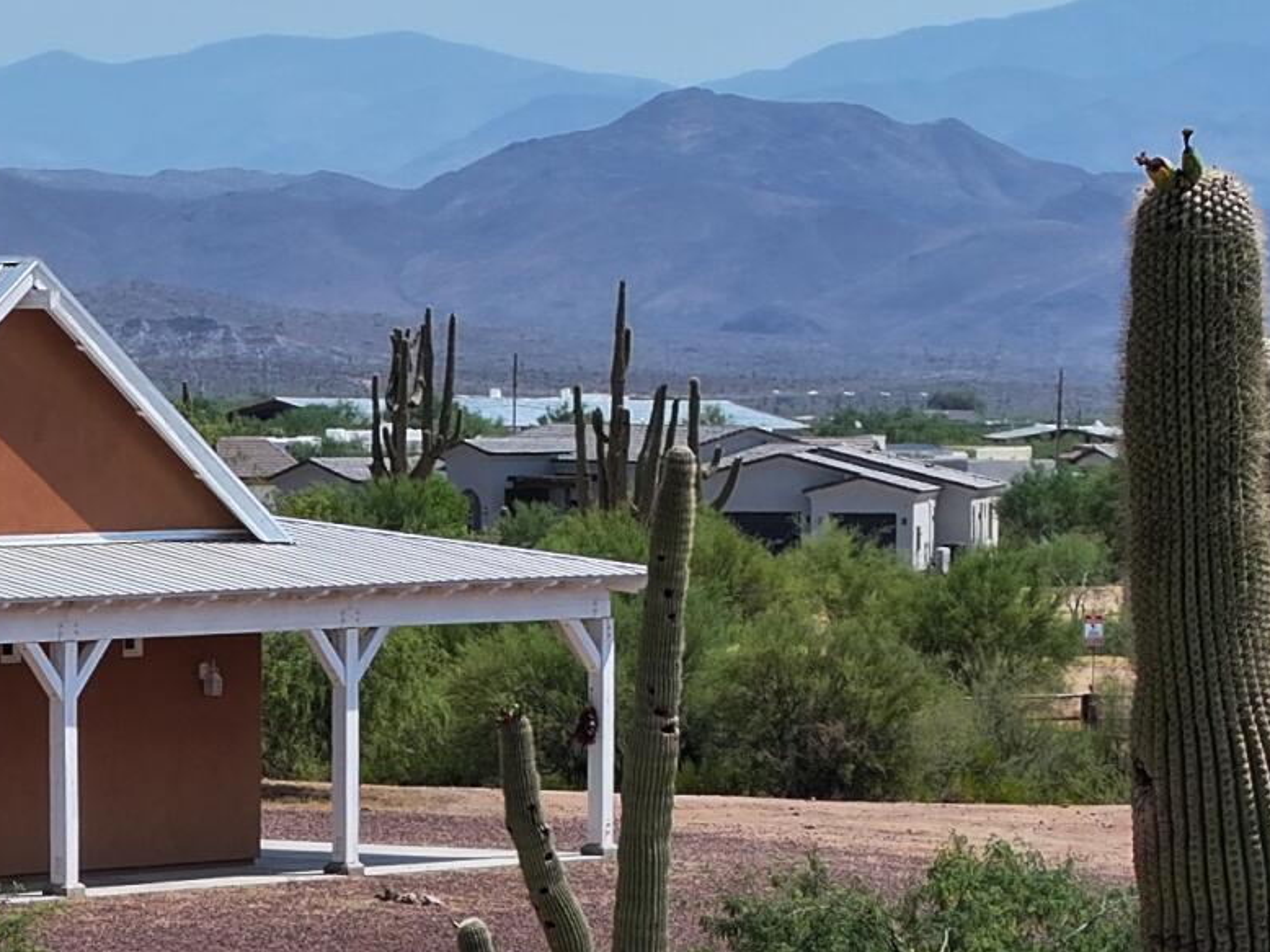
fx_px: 9903
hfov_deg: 7.2
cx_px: -599
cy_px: 1341
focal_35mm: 270
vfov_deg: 5.5
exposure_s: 1/1600
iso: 100
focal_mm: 19.35
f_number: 2.8
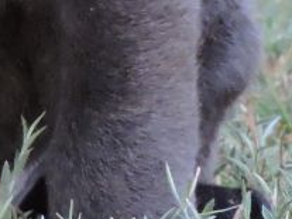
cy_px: -305
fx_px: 6525
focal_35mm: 774
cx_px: -45
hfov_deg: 2.6
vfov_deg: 1.9
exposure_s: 1/100
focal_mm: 17.8
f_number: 4.1
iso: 500
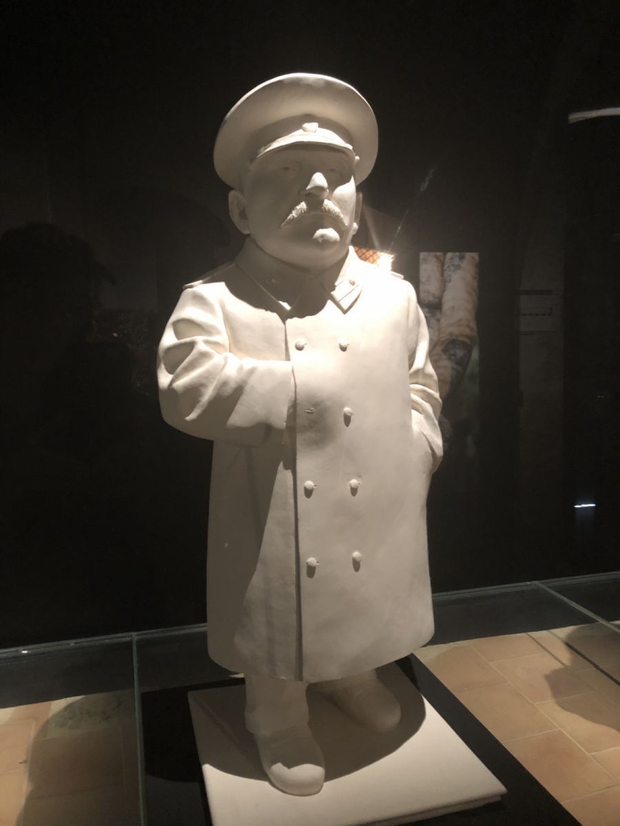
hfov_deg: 49.7
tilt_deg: -3.7
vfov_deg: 63.4
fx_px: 669
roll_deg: +1.3
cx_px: 310
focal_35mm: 28
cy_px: 413
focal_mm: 3.99
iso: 80
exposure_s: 1/5
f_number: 1.8
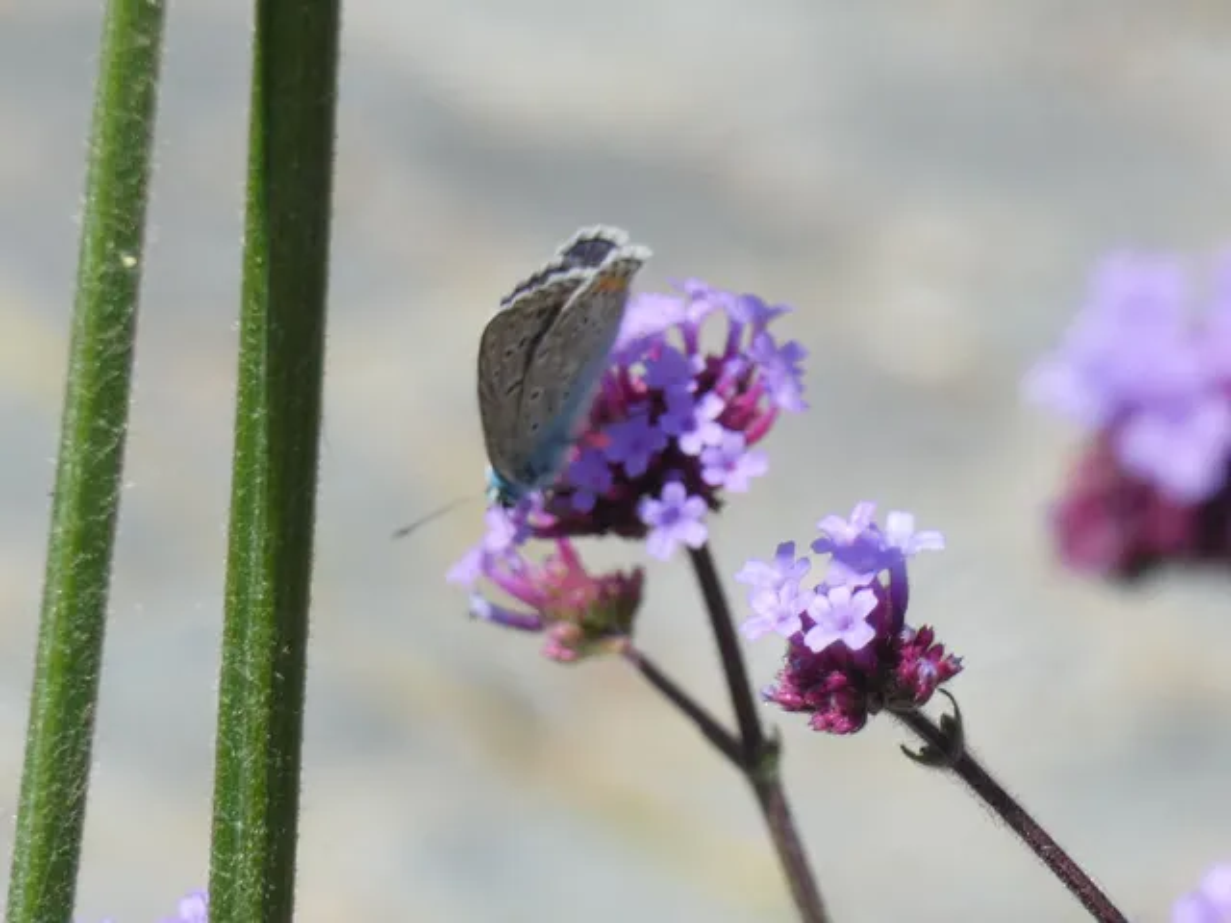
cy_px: 462
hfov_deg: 8.6
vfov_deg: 6.5
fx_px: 8144
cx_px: 616
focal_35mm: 229
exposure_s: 1/250
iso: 80
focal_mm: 41.1
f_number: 5.5
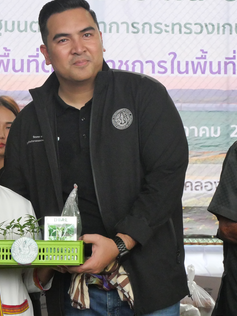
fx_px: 1041
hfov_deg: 12.9
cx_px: 56
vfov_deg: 17.3
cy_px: 148
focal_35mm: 114
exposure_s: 1/500
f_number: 9
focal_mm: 32
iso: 3200
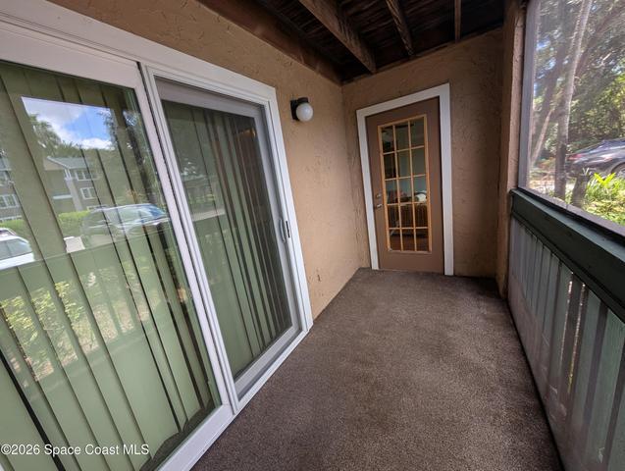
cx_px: 312
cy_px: 236
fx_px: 217
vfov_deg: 94.7
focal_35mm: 12
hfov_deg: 110.4
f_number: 1.7
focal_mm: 2.02
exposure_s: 1/194
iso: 51
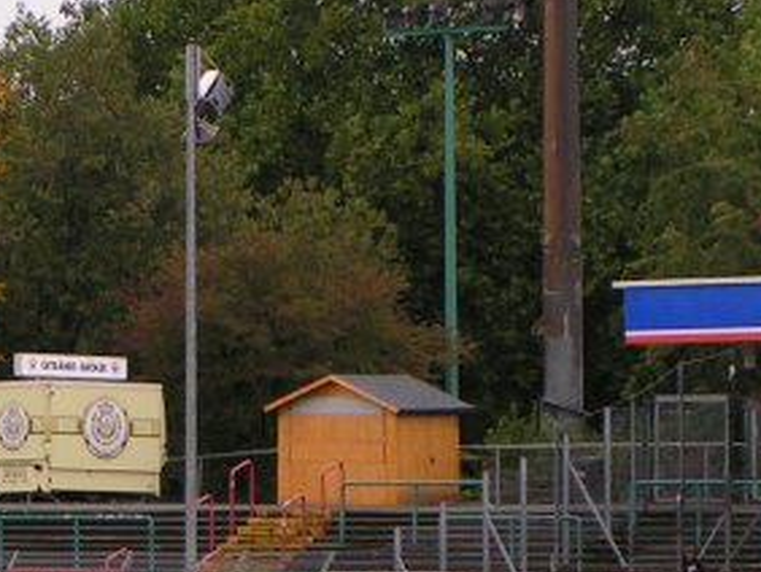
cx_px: -165
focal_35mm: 337
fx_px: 7415
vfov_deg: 4.4
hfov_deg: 5.8
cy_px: 621
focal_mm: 18.2
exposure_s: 1/160
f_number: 4.5
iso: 50
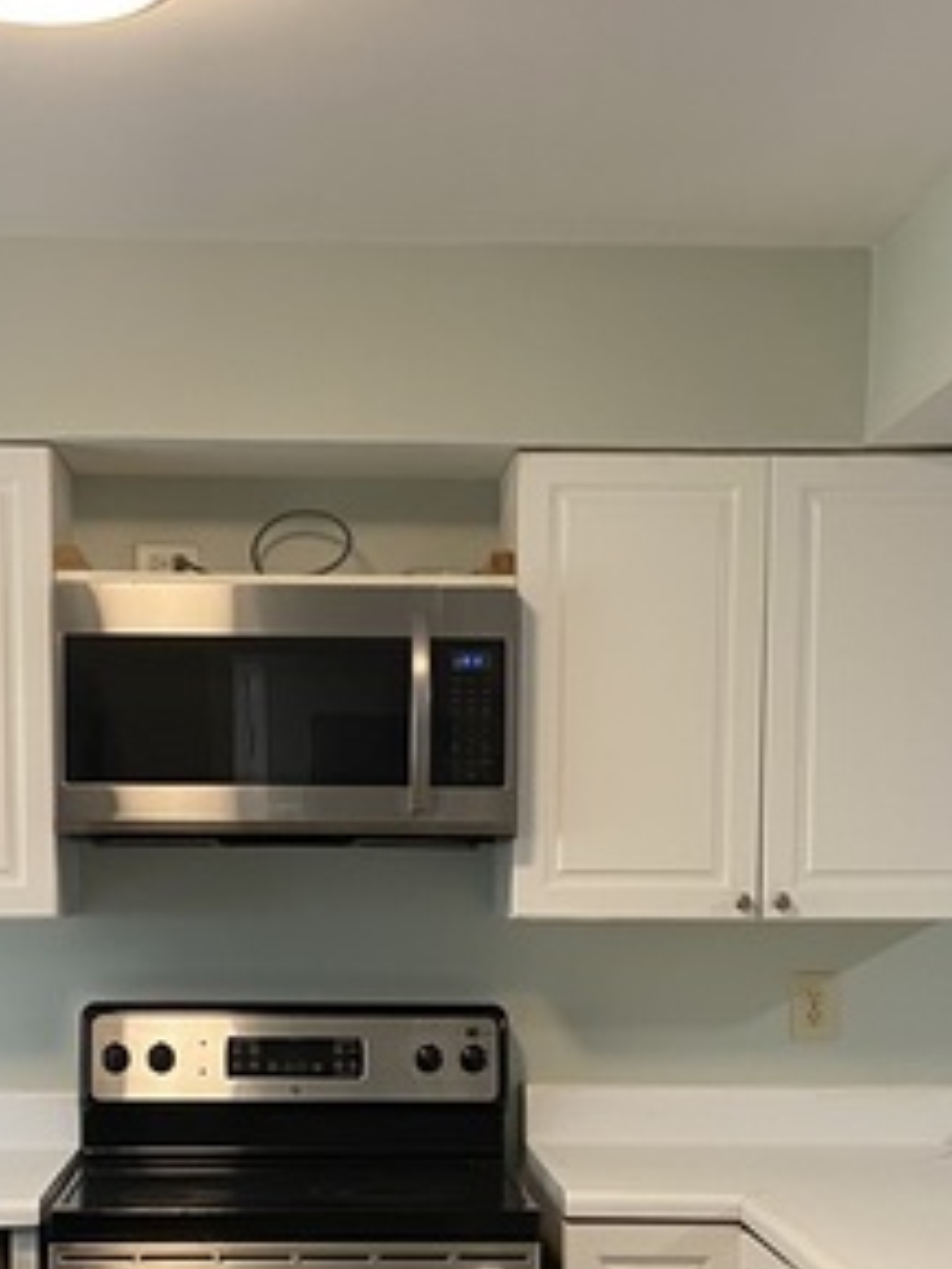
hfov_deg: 24.4
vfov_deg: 31.2
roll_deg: -1.0
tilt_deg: -1.9
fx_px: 2199
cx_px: 369
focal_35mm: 60
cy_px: 1043
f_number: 1.8
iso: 125
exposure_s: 1/60
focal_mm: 4.25
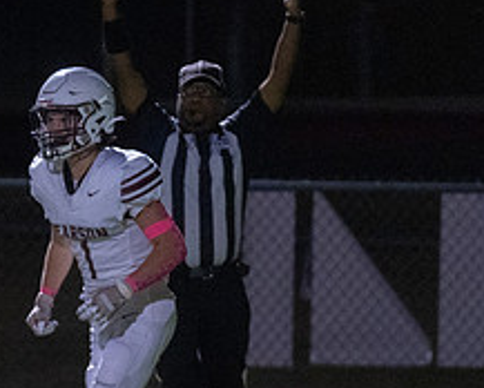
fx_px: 13018
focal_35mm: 908
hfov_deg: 2.1
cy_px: 269
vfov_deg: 1.7
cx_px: -332
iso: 6400
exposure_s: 1/1250
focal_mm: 200
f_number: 2.8
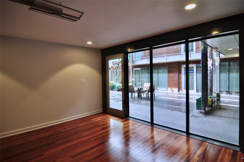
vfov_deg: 67.2
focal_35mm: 18
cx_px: 122
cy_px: 81
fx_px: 122
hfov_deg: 90.1
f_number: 4
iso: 250
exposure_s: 1/50
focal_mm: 12
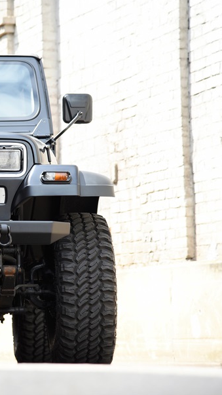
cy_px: 197
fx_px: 1989
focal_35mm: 190
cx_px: -67
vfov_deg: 11.3
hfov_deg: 6.3
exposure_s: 1/160
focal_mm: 120
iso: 200
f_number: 5
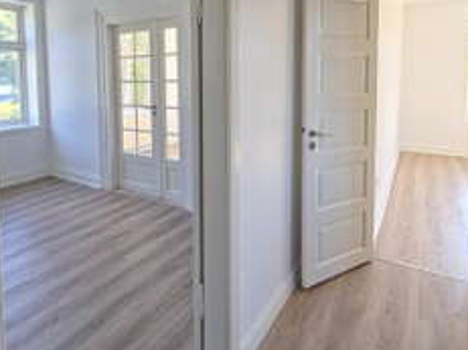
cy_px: 101
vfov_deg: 60.9
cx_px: 242
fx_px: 284
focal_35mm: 21
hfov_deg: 79.0
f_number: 2.2
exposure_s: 1/100
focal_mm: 2.2
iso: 80
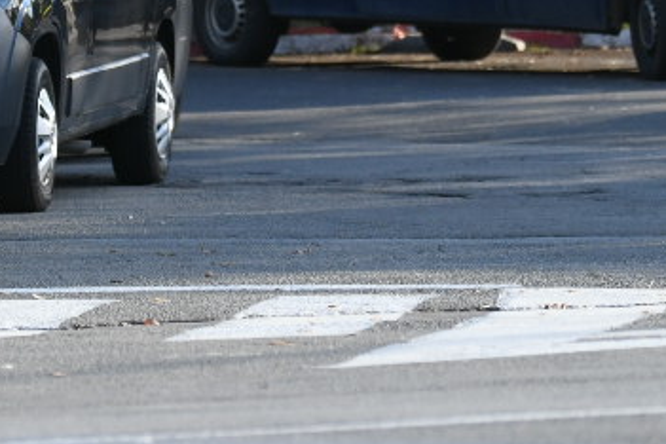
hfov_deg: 4.1
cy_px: -87
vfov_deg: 2.7
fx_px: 9397
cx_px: 285
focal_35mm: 508
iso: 1000
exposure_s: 1/6400
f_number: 2.8
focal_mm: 110
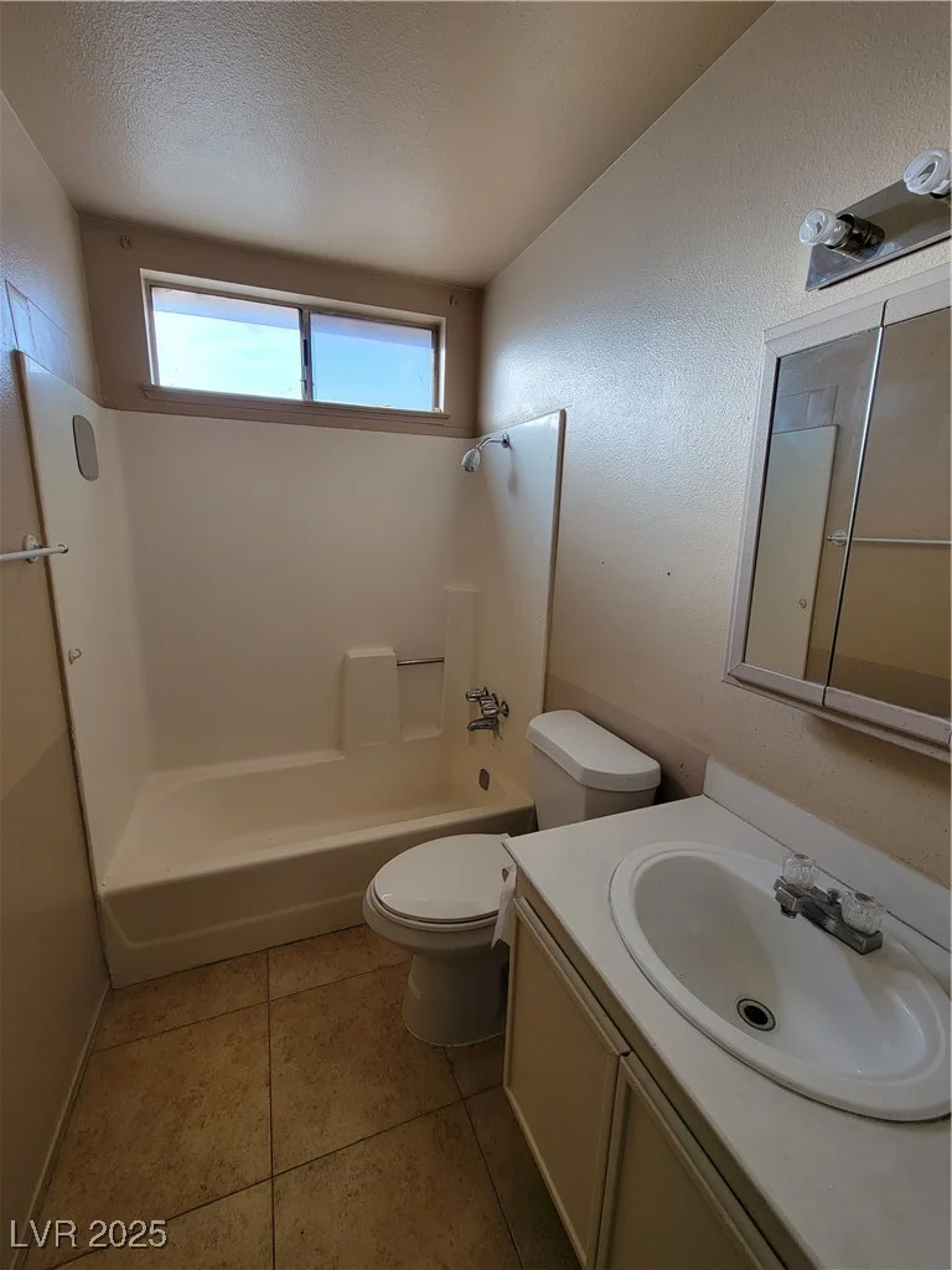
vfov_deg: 106.2
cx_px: 476
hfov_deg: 89.9
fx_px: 477
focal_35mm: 13
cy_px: 635
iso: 64
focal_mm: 2.2
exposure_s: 1/120
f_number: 2.2
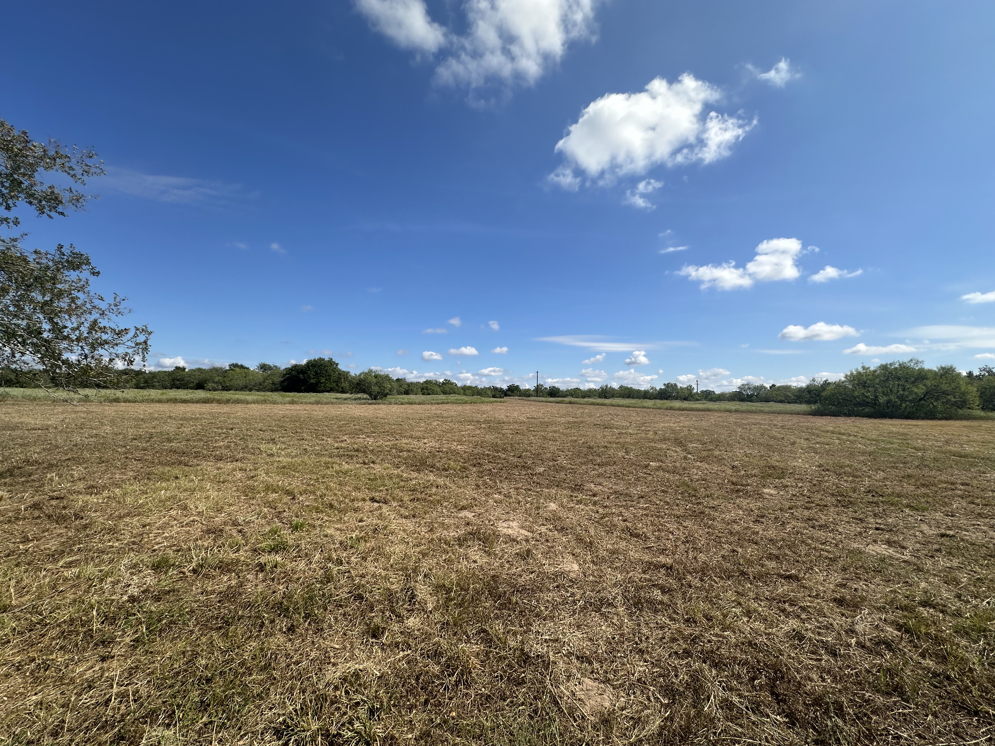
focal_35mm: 14
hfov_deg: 102.1
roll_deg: -0.7
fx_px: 402
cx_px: 498
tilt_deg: +4.7
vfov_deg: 85.7
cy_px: 373
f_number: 2.2
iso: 50
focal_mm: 2.22
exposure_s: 1/2959
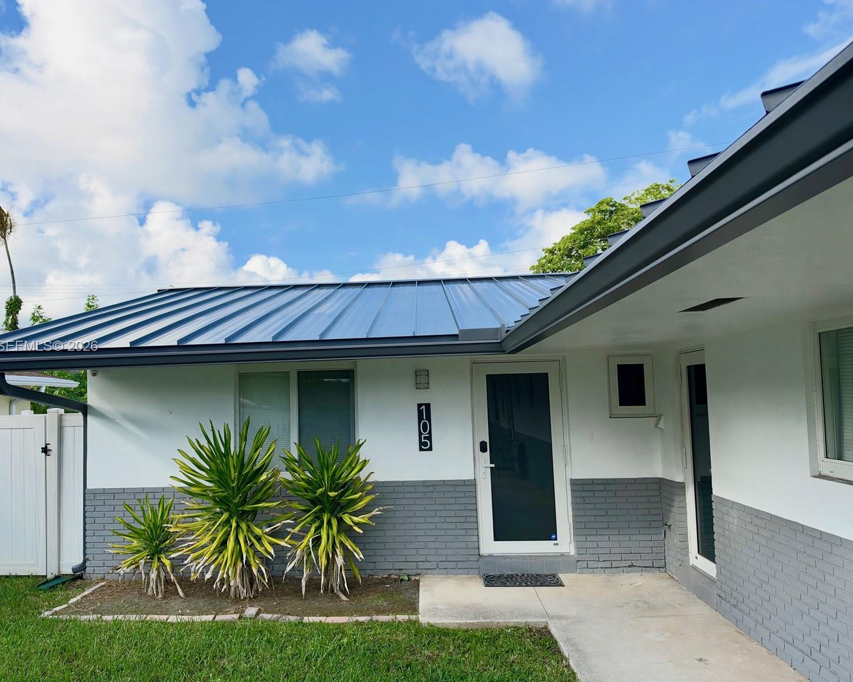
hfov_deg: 63.9
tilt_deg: +4.6
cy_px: 347
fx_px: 682
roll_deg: +1.9
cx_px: 386
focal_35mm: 27
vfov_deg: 53.2
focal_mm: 6.93
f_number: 1.8
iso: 64
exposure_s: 1/3534
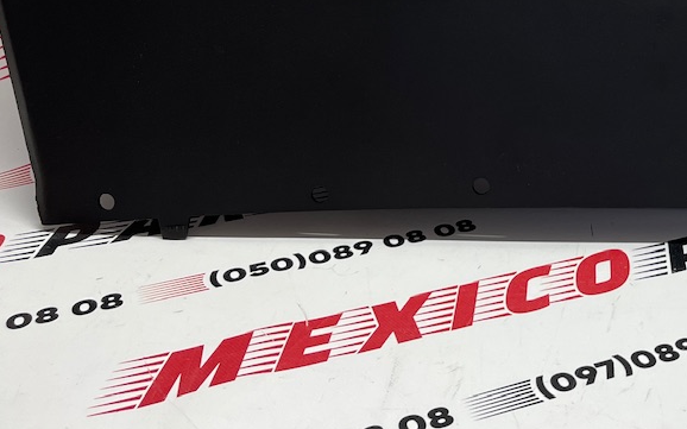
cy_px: 5
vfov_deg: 20.6
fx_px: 1142
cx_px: 694
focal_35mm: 61
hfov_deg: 30.9
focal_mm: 5.1
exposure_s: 1/100
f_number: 1.6
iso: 50
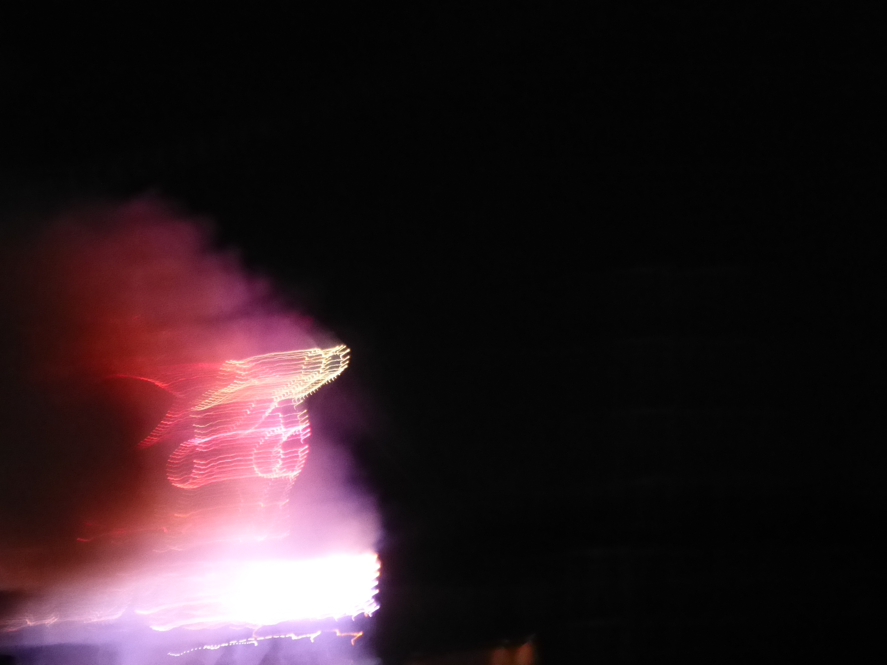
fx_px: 9173
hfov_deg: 5.5
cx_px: 444
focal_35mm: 358
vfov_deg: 4.2
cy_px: 332
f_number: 5.9
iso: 1600
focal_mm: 57.7
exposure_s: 1/4
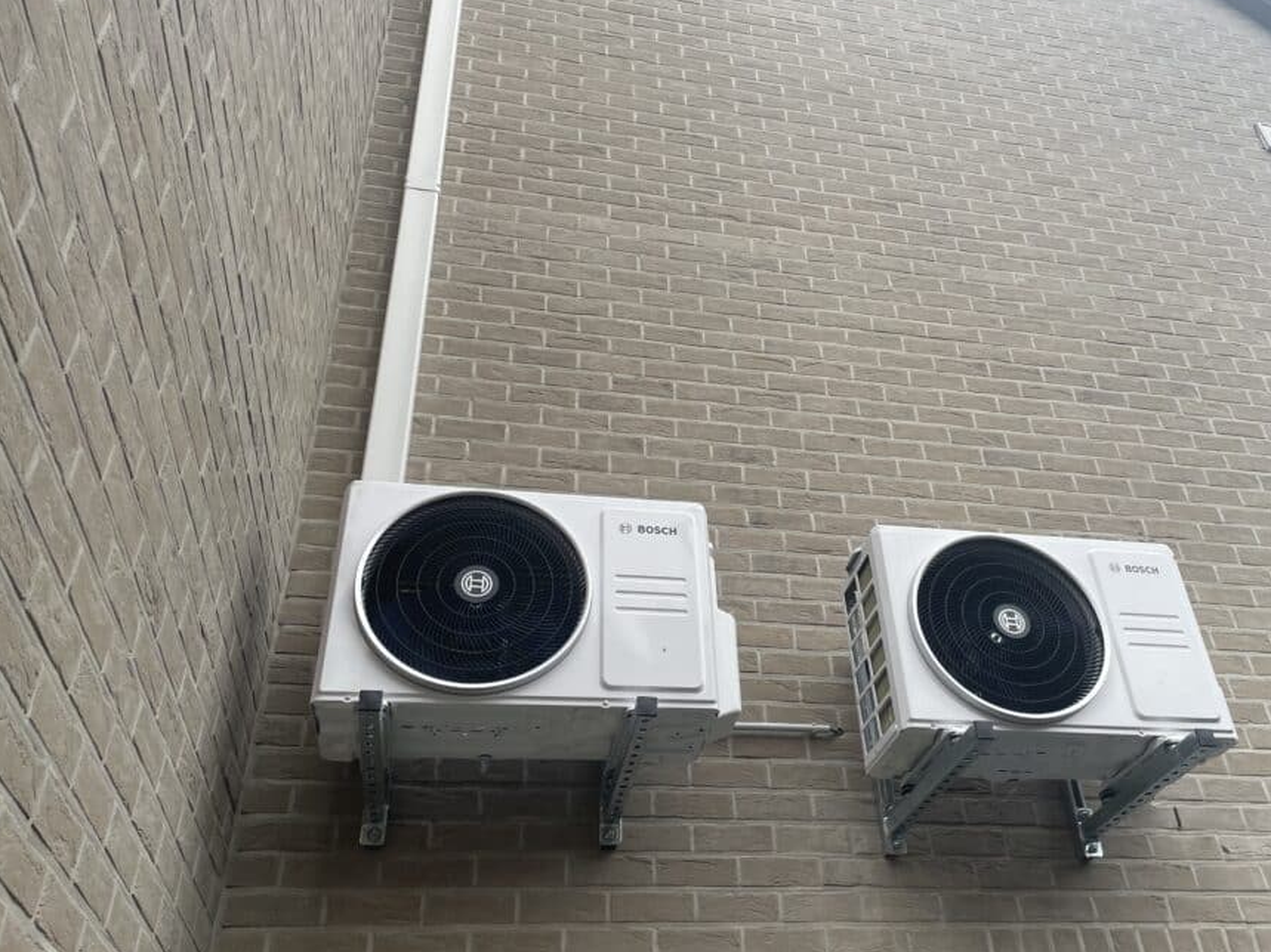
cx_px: 729
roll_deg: +5.0
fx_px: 1138
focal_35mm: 31
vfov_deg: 45.4
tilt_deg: +36.3
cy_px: 483
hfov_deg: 58.1
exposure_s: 1/267
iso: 32
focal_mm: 4.2
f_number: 1.6
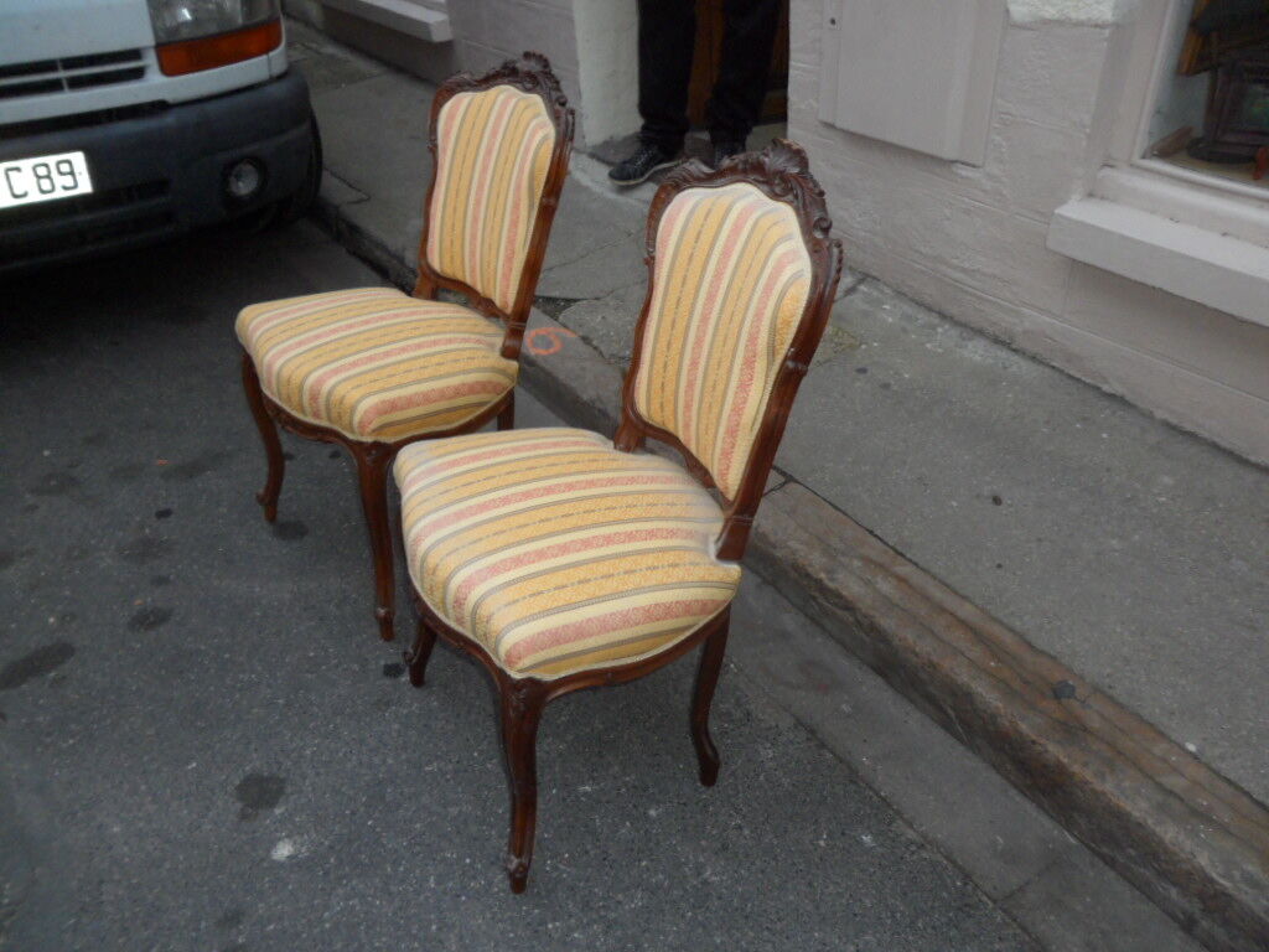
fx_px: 990
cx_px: 634
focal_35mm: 27
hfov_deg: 65.3
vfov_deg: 51.4
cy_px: 476
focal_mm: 4.9
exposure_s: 1/45
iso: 200
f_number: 3.5
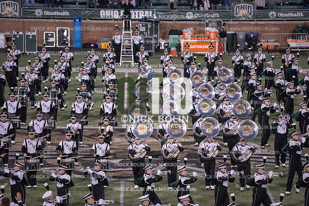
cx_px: 154
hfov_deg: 10.3
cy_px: 103
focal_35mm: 200
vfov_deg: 6.9
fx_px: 1717
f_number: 3.2
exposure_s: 1/1250
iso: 5000
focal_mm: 200
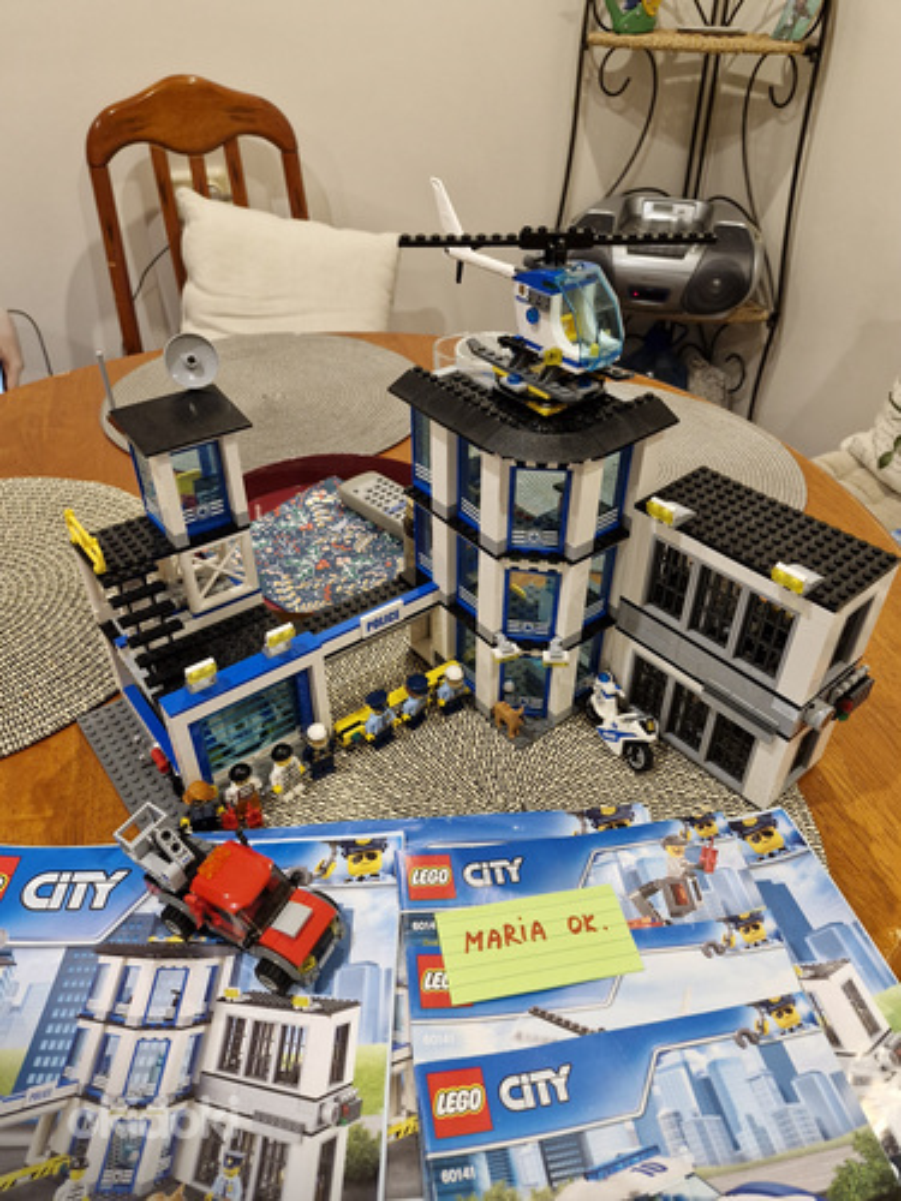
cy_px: 600
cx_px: 450
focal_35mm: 23
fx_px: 798
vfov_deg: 73.9
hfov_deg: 58.9
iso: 64
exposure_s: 1/100
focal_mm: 5.54
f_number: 1.8
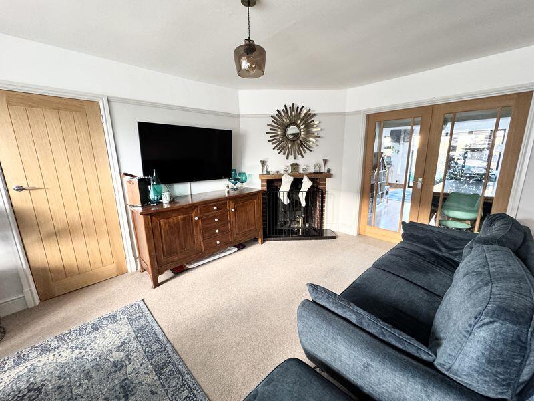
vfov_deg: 85.7
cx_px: 267
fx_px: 216
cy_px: 200
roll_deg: +1.6
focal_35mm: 14
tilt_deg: -13.7
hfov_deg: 102.1
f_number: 2.2
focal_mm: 2.22
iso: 500
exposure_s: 1/60
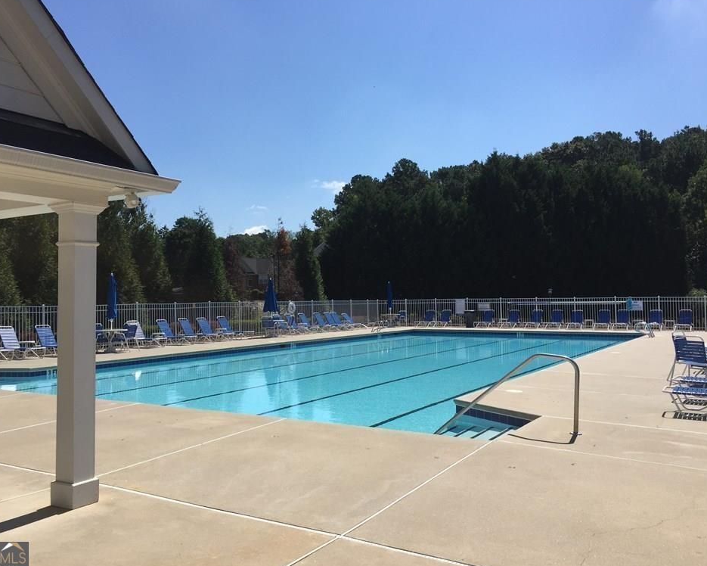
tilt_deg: +1.5
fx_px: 649
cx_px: 329
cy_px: 280
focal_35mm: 31
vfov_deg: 47.1
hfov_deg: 57.1
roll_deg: +0.2
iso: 32
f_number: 2.2
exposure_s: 1/2825
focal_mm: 4.15
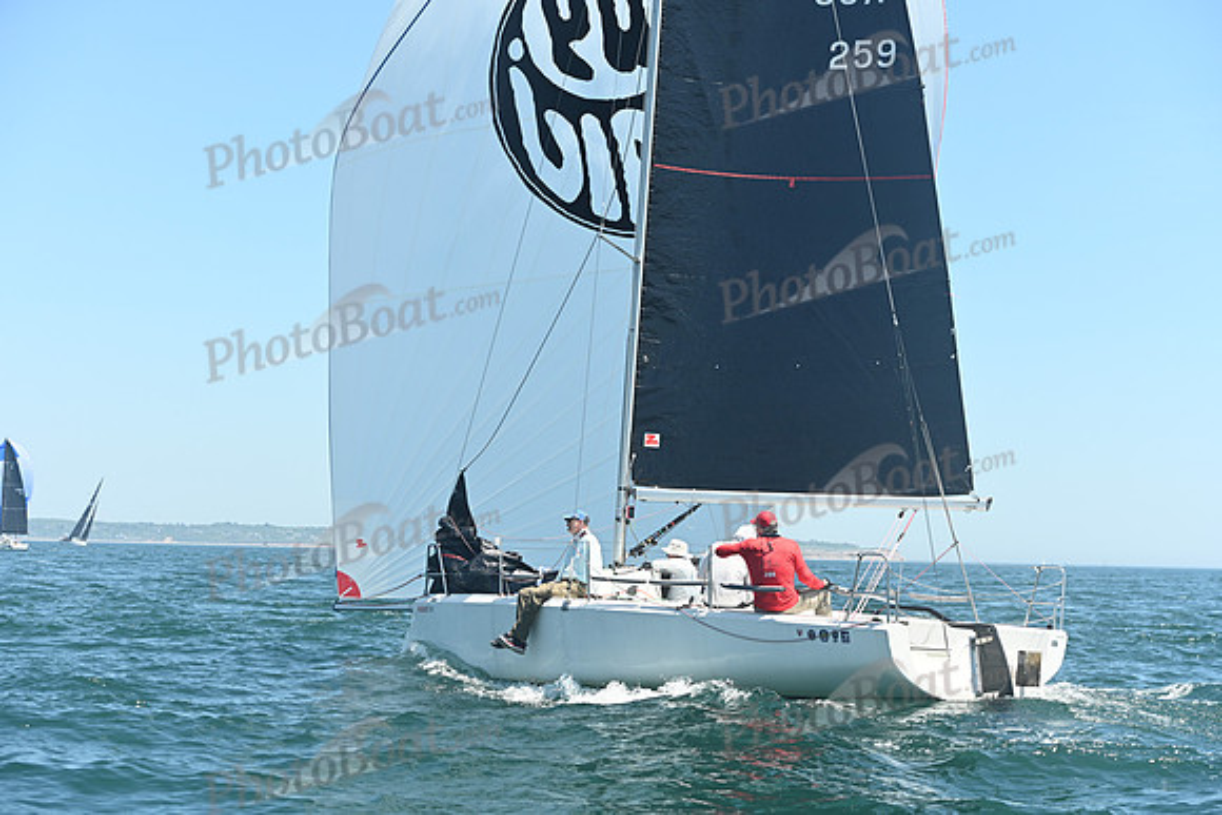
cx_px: 611
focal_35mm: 70
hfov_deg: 28.8
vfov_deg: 19.5
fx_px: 2377
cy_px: 408
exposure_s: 1/1000
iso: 320
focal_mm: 70
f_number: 6.3
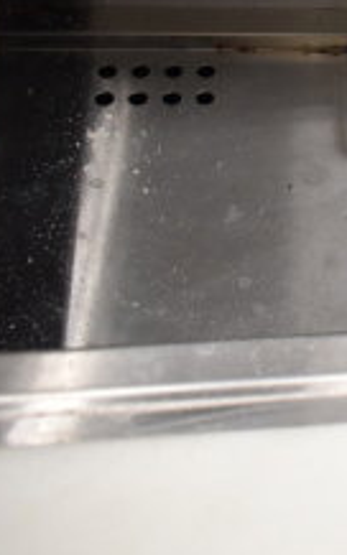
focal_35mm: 77
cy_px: 45
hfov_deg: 14.1
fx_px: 1167
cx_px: 704
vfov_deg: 25.9
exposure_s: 1/30
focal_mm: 18
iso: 560
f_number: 3.5
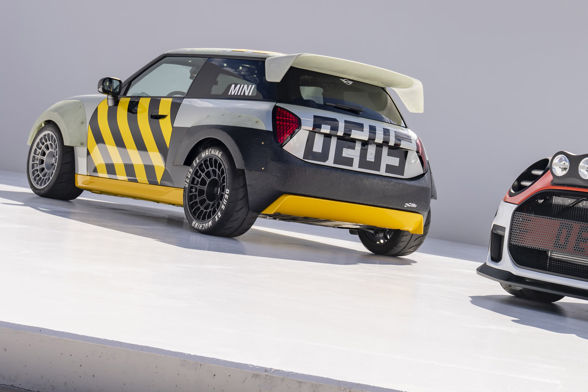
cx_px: 533
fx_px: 1323
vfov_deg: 16.8
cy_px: 233
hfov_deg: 24.3
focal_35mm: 81
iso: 100
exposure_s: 1/100
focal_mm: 35
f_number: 7.1
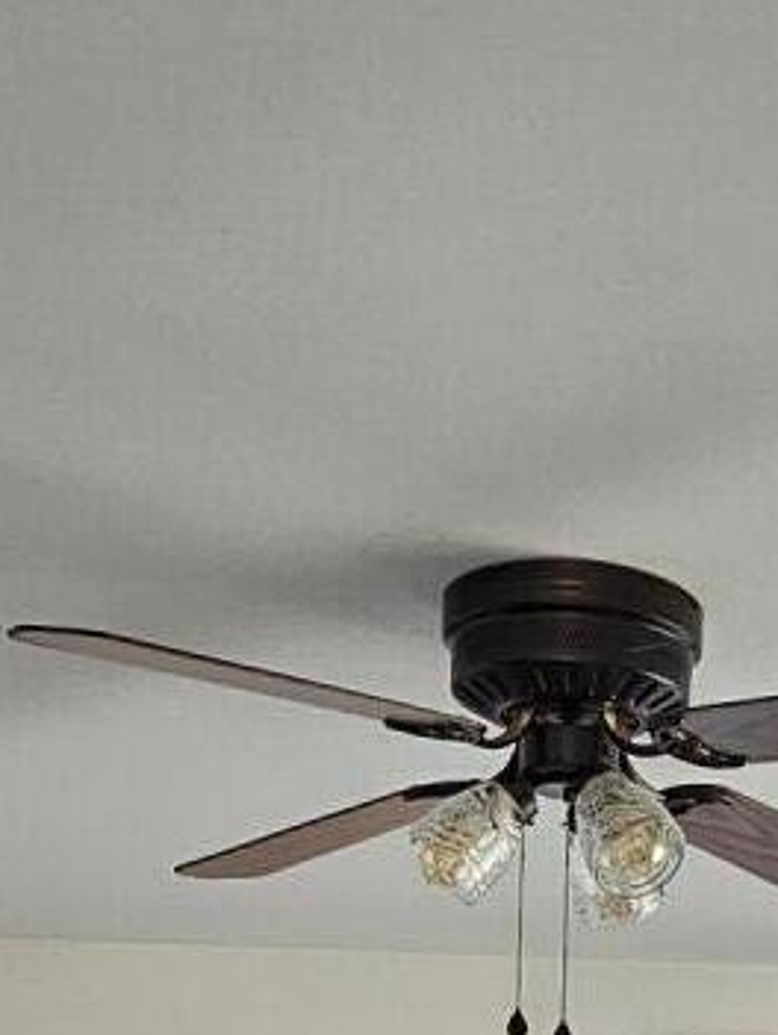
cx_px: 734
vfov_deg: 22.3
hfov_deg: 19.5
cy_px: 1498
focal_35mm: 74
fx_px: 2214
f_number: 2.2
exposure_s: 1/60
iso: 200
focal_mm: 2.2
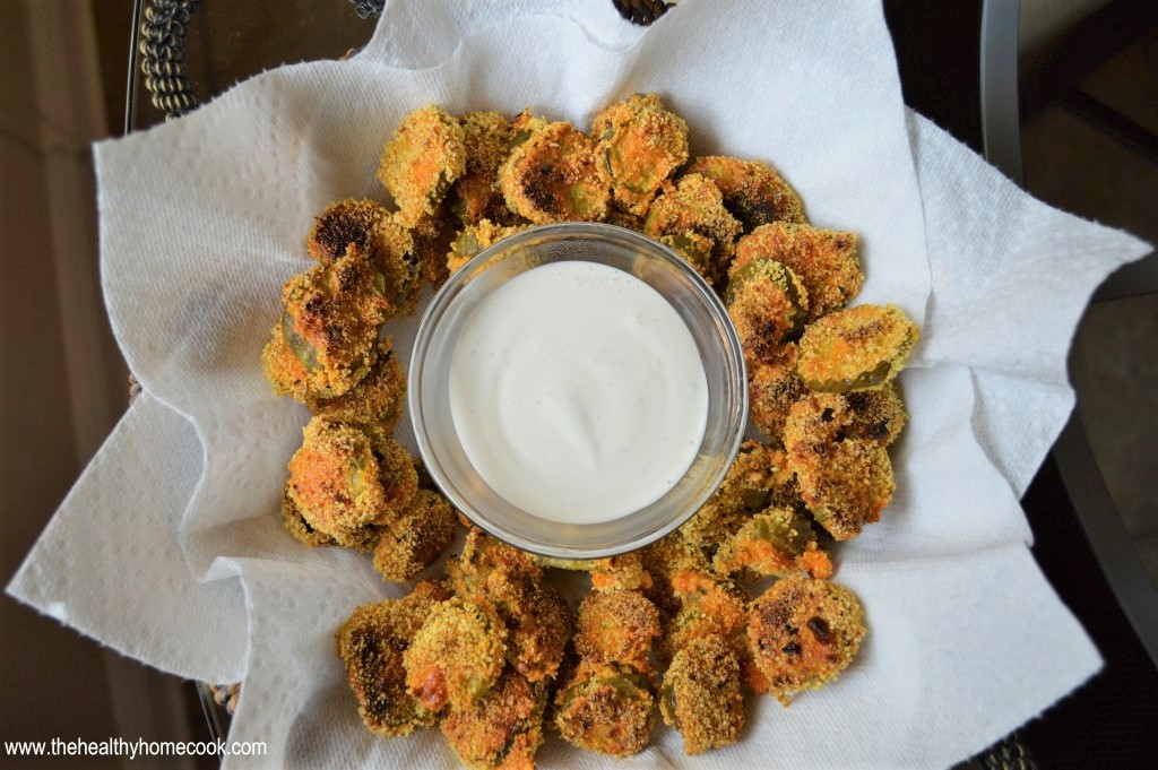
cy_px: 385
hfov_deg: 57.3
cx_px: 579
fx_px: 1061
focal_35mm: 33
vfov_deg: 39.9
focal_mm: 22
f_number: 3.8
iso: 400
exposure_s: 1/160
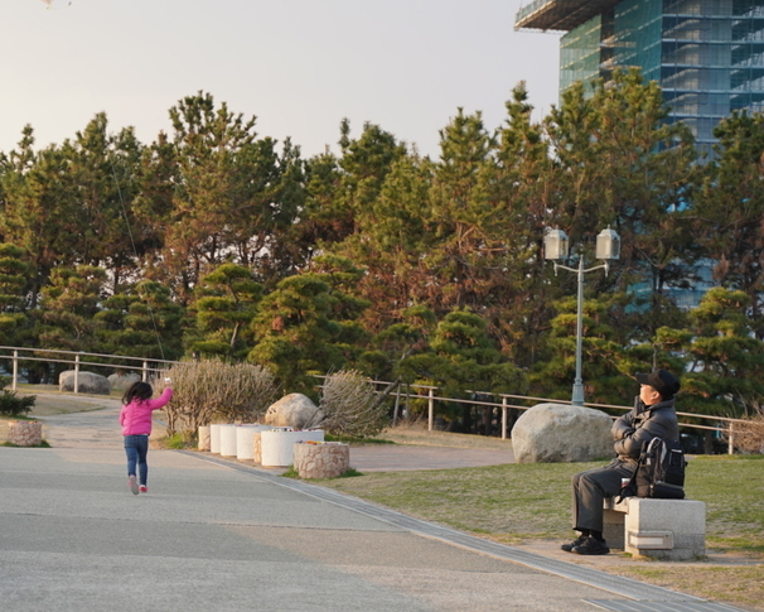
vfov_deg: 13.0
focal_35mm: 119
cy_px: 307
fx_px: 2691
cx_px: 165
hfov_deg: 16.1
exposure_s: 1/320
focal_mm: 75
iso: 200
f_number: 4.5
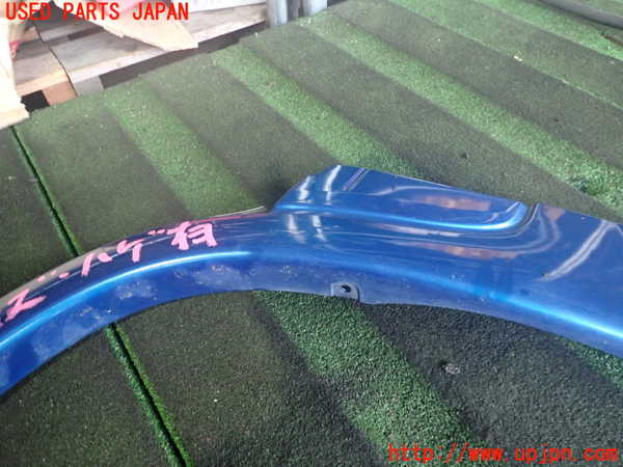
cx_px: 312
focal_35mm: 25
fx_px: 450
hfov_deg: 69.4
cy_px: 234
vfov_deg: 54.9
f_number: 2
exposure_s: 1/30
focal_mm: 4.5
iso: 640
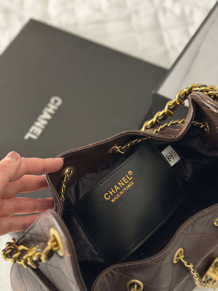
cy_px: 146
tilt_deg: -61.7
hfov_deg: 30.3
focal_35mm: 48
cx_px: 109
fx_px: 403
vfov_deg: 39.7
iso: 800
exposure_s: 1/25
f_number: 1.78
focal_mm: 6.76
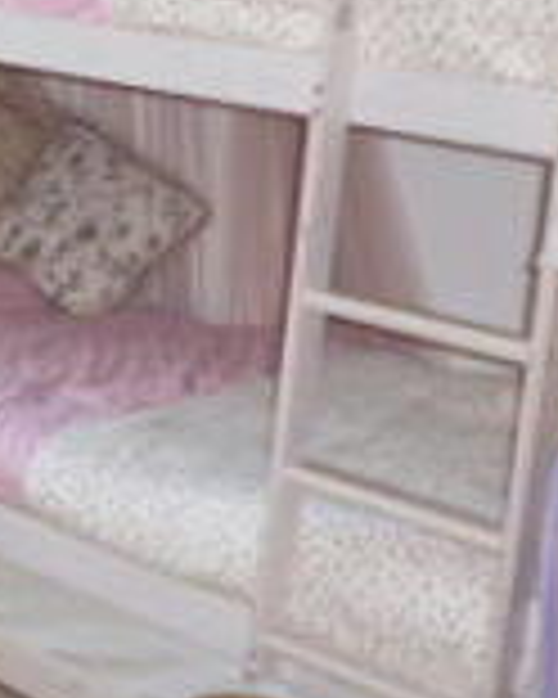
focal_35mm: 88
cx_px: -520
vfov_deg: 21.5
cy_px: 155
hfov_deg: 14.7
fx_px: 1817
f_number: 3.3
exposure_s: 1/60
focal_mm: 4.3
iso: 320
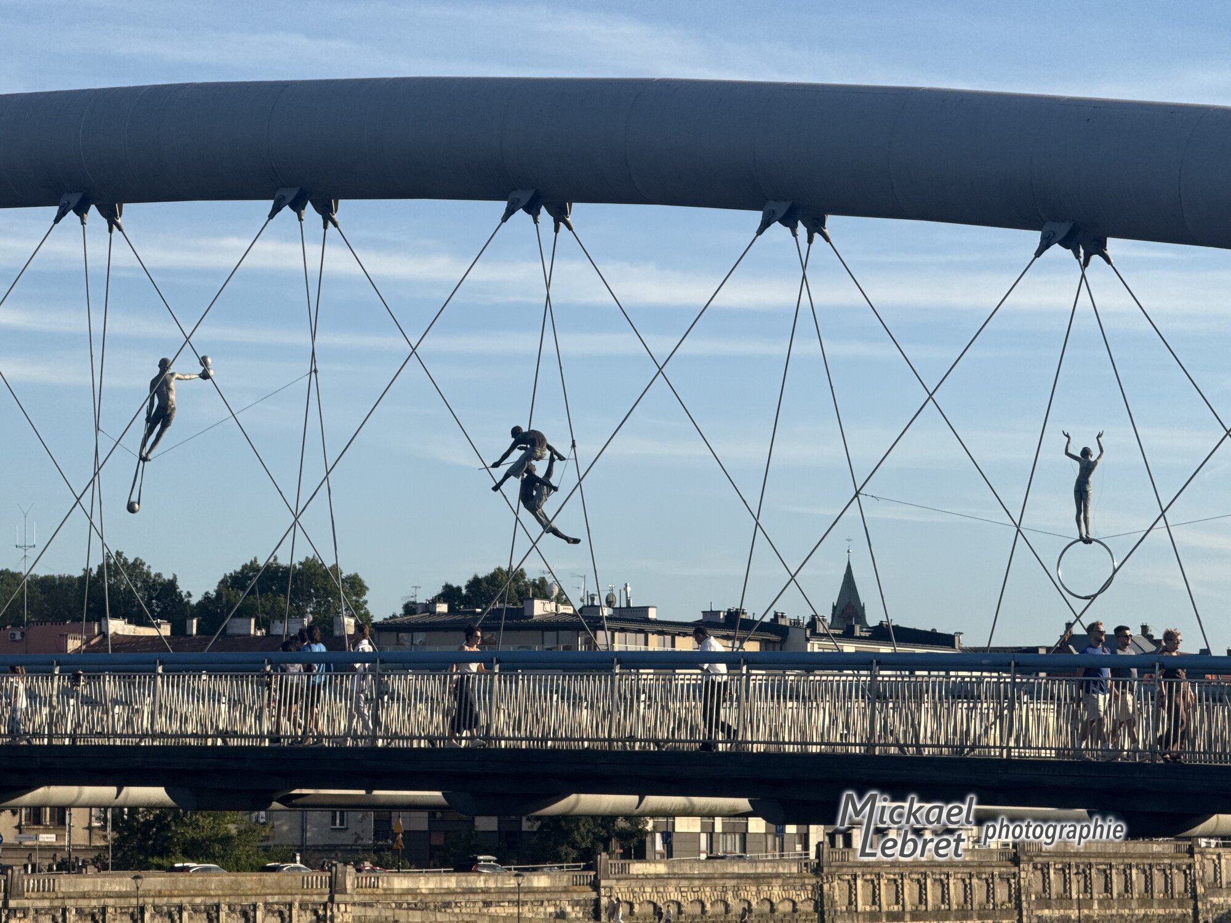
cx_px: 616
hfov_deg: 16.4
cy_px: 462
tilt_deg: +5.6
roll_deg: -0.7
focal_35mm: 120
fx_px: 4267
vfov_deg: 12.3
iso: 50
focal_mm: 15.66
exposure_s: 1/938
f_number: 2.8
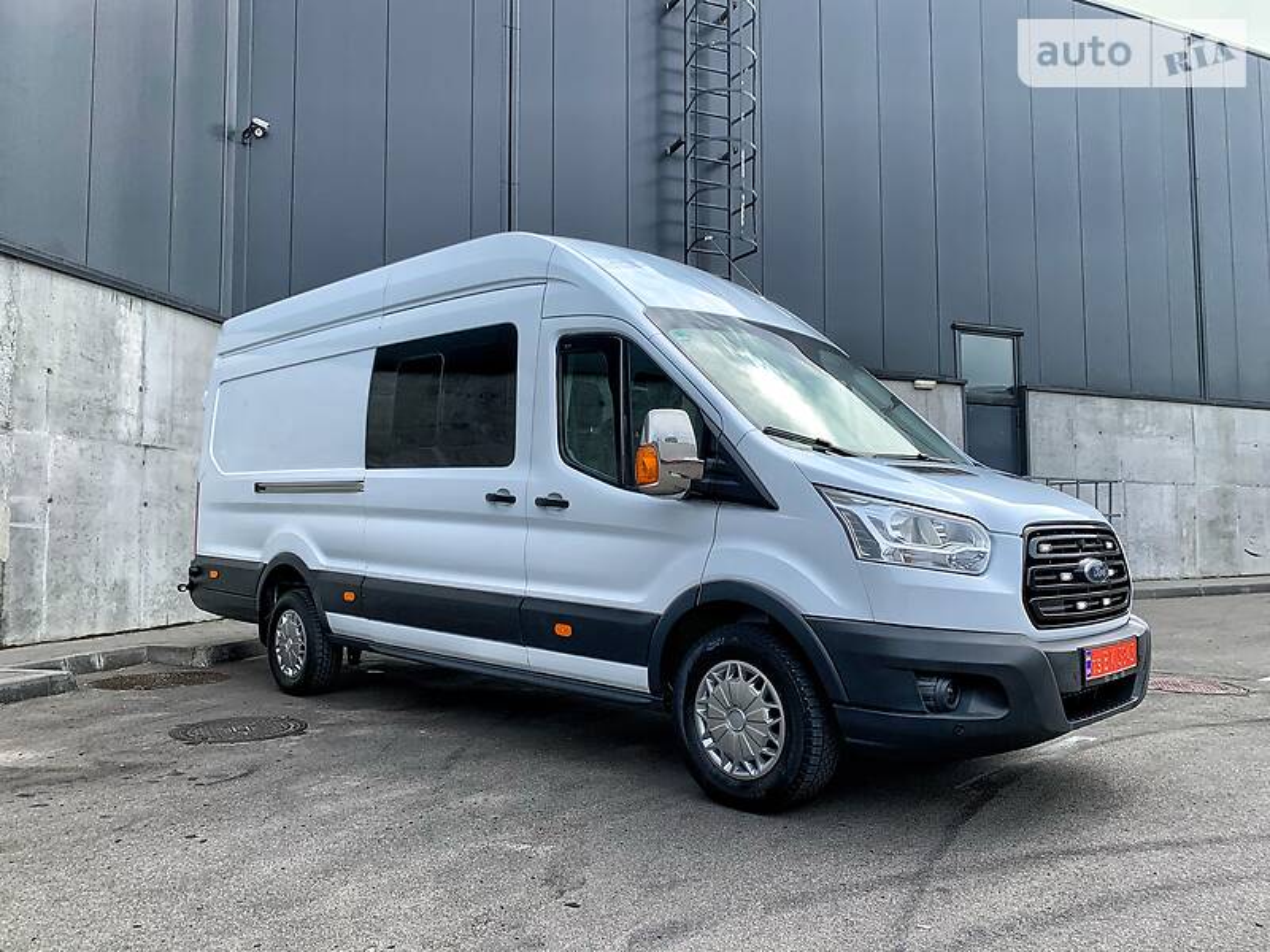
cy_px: 476
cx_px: 635
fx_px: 954
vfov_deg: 53.1
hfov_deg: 67.3
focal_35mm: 26
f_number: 1.8
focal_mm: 4.2
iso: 25
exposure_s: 1/1001
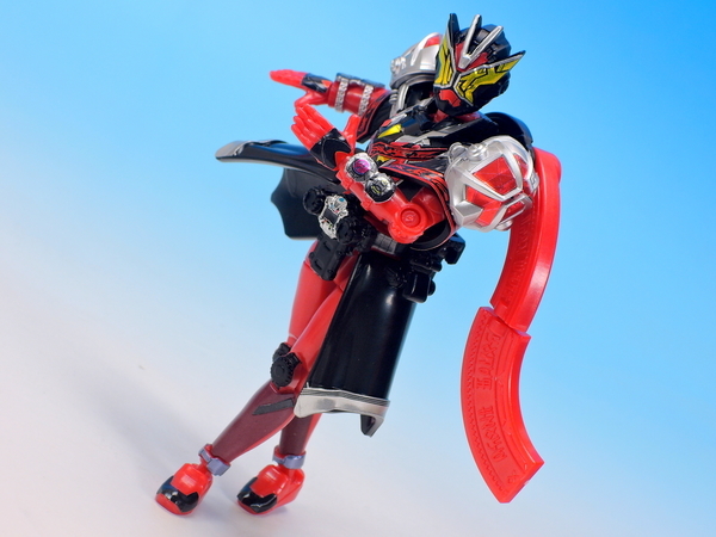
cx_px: 358
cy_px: 268
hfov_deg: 18.7
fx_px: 2172
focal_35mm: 105
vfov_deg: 14.1
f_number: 7.3
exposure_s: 1/1.3
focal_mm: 22.4
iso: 80
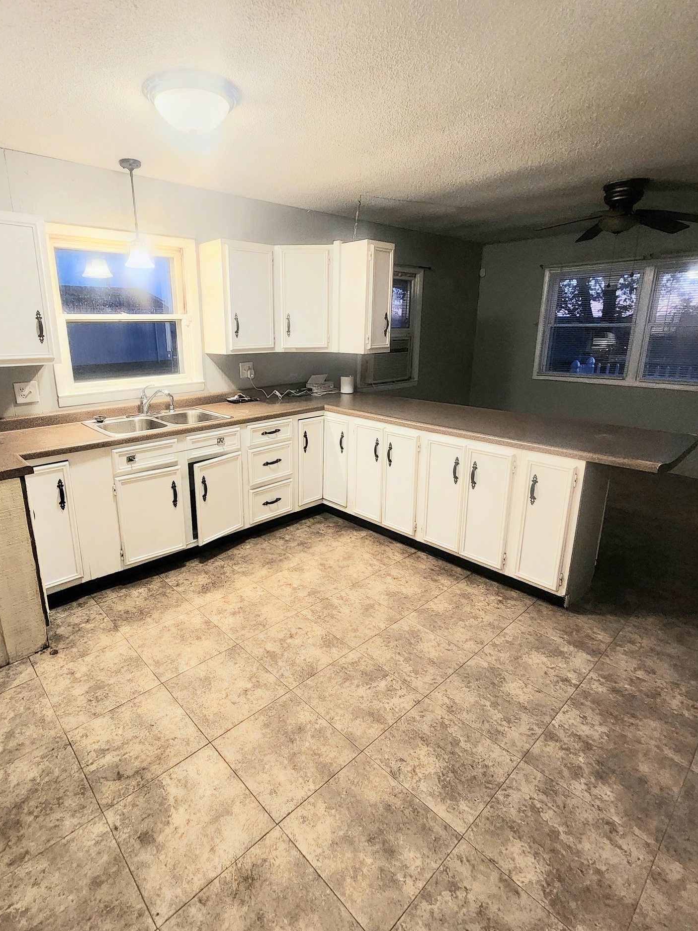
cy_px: 453
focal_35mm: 16
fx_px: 430
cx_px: 298
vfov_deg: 94.5
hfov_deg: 77.6
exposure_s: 1/60.2
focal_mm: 2.2
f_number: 2.2
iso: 400
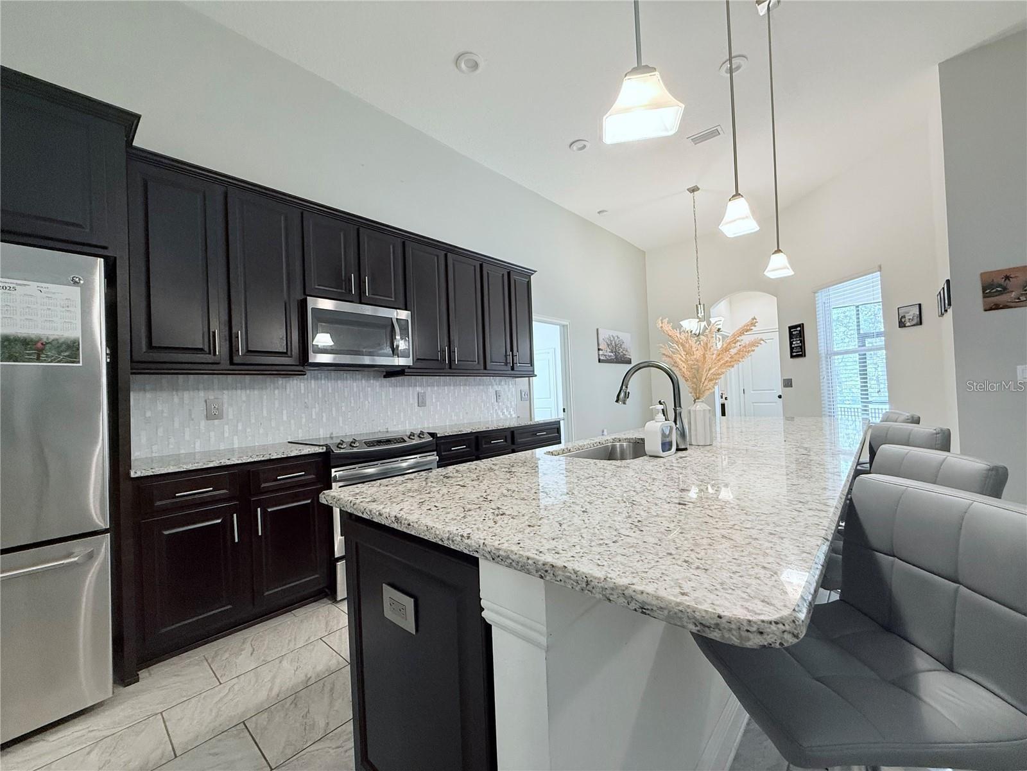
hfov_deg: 102.1
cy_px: 386
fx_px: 415
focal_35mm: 14
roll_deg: +2.0
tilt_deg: +1.4
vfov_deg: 85.7
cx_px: 514
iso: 250
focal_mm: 2.22
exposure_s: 1/60
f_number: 2.2
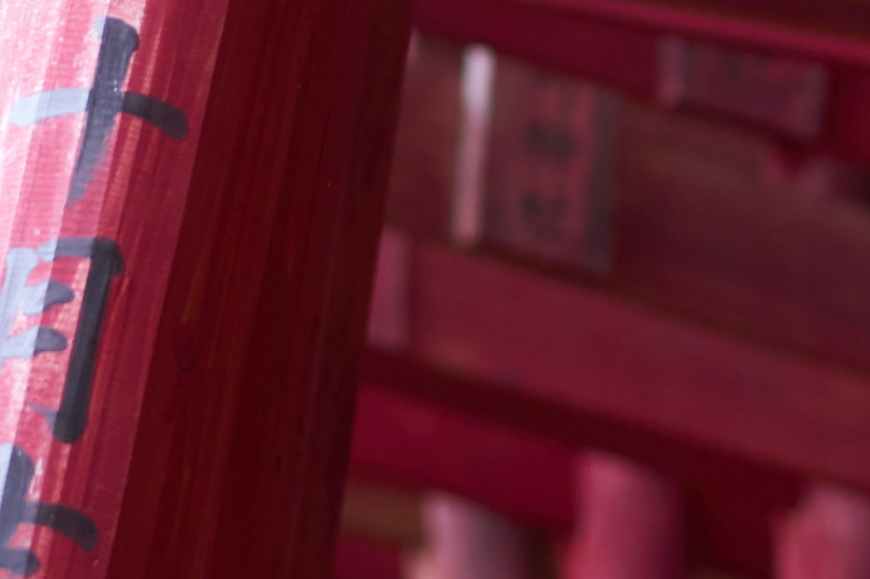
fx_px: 7610
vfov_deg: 4.3
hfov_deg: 6.5
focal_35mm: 315
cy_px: -399
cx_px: 851
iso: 200
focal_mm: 55
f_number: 2.8
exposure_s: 1/60
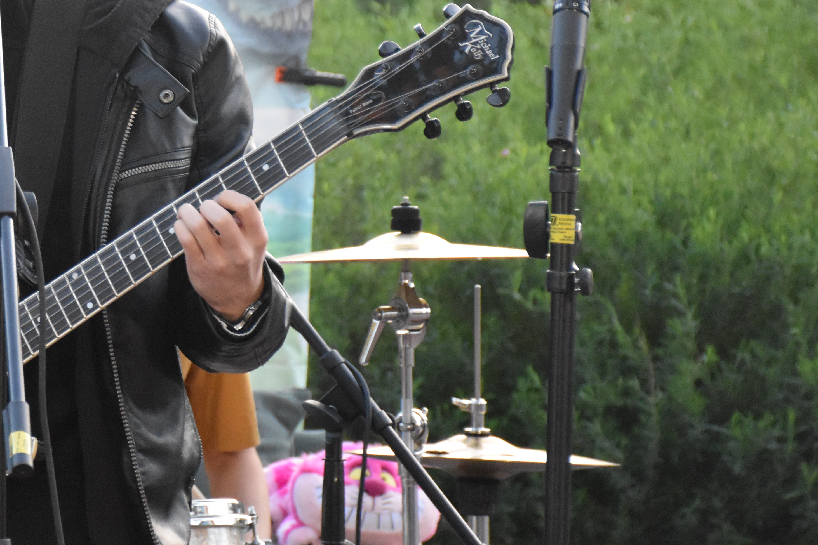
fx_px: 6293
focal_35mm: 277
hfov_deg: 7.4
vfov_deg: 5.0
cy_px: 92
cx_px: -11
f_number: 5.3
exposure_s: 1/320
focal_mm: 90
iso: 3200
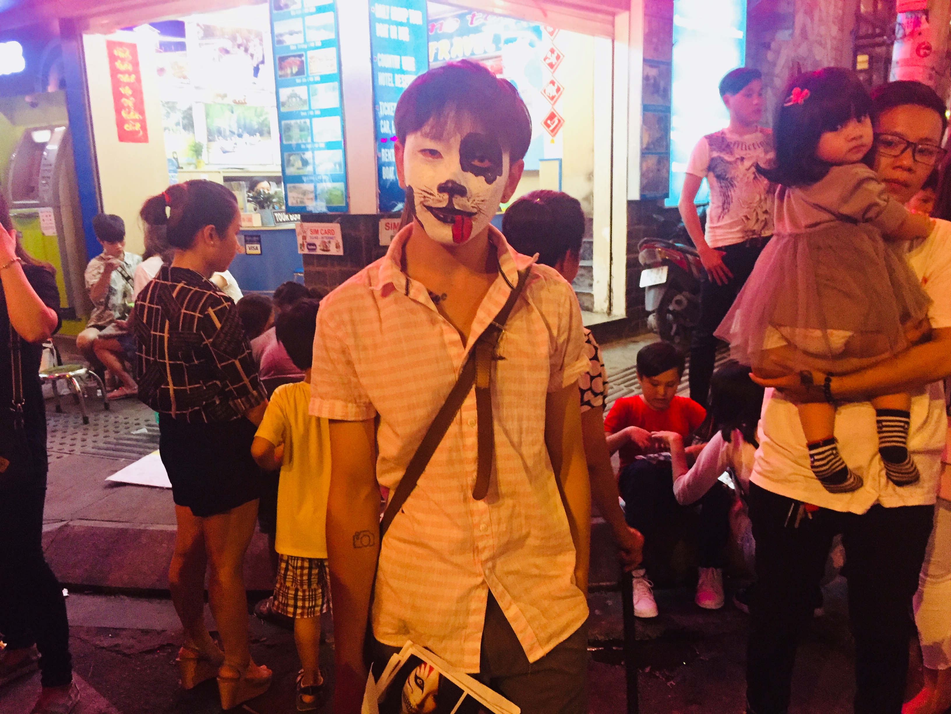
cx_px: 476
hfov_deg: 61.7
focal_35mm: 29
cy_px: 357
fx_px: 797
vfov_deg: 48.2
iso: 320
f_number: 2.2
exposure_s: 1/33
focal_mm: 4.15
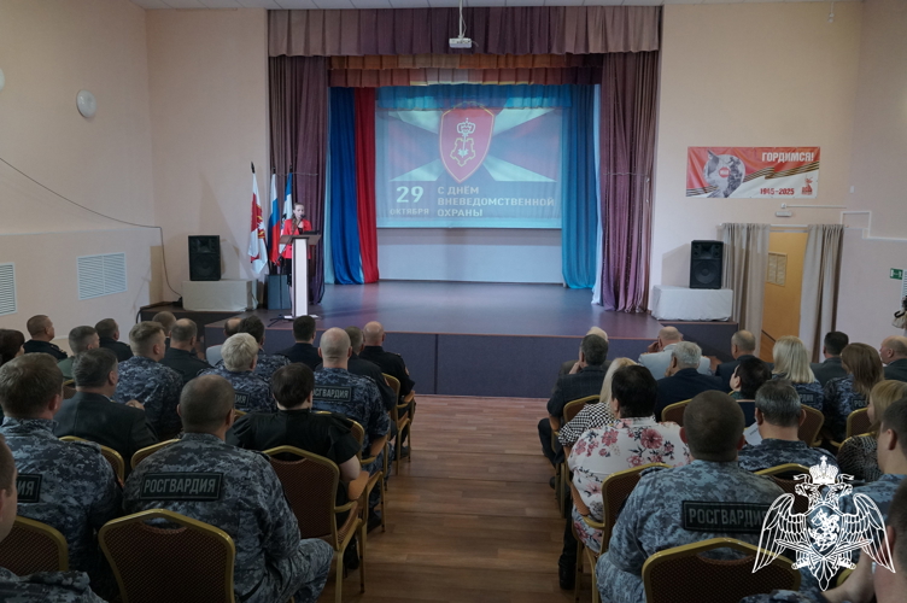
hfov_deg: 67.4
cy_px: 302
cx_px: 454
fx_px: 680
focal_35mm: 27
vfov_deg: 47.8
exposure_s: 1/100
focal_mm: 18
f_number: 5.6
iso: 2000
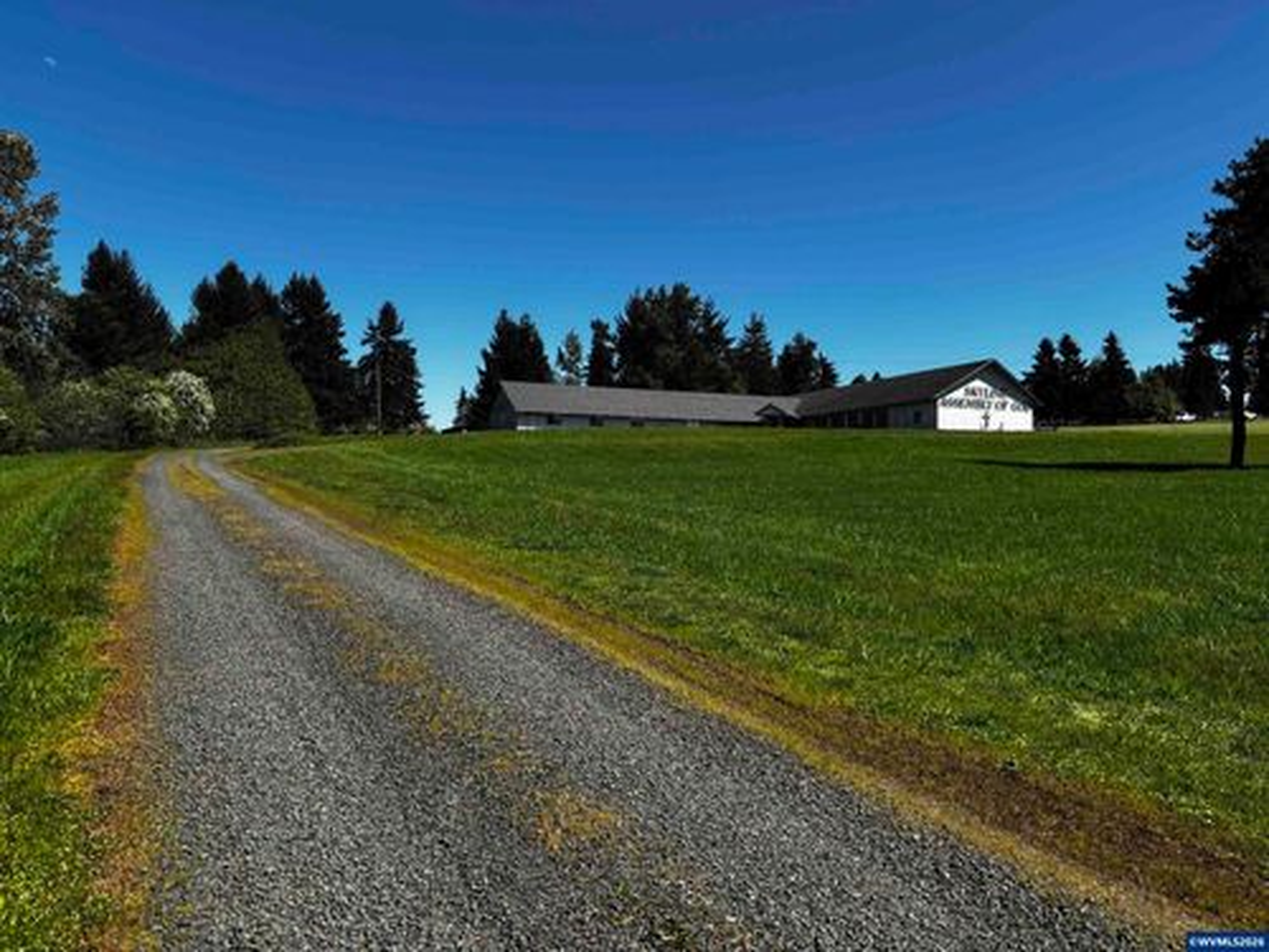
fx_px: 953
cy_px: 476
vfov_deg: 53.1
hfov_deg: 67.3
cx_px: 634
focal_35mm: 26
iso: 50
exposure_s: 1/2571
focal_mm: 5.96
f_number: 1.6
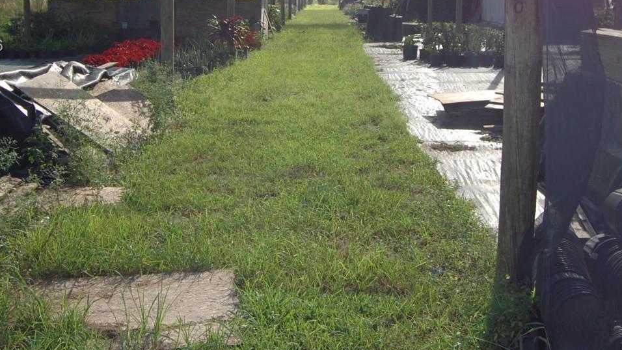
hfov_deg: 36.7
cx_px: 297
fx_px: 937
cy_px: 47
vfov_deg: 20.8
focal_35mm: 57
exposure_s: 1/200
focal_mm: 23
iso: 200
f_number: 7.1
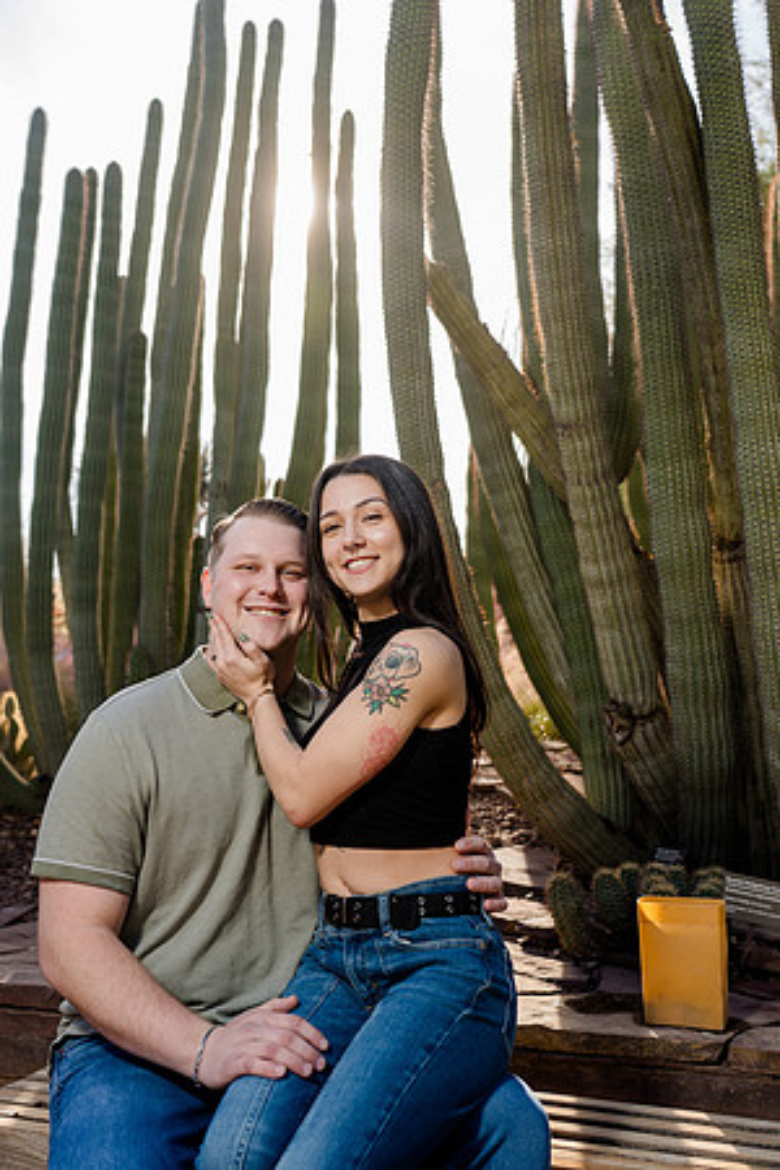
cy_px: 585
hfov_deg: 40.0
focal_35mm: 33
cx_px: 390
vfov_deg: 57.2
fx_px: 1072
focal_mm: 33
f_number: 4
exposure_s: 1/200
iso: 50
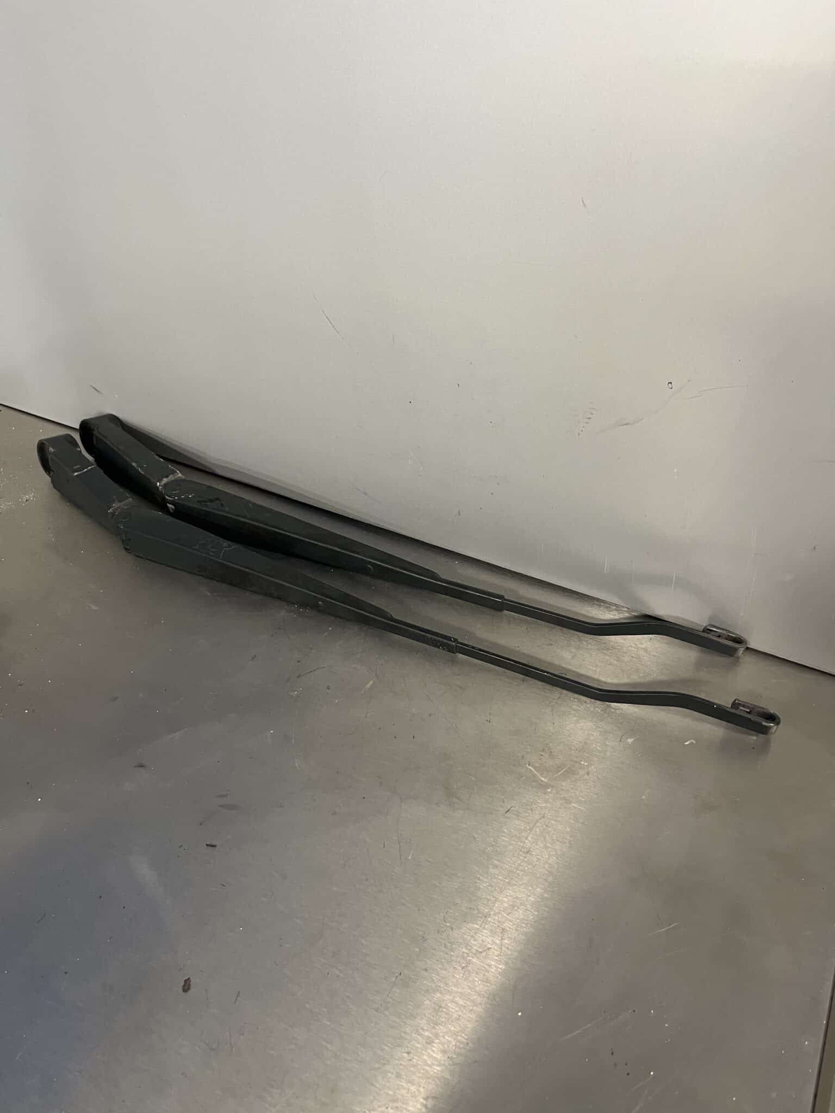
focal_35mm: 26
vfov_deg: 67.3
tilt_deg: -40.7
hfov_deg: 53.1
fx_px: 836
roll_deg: +2.0
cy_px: 556
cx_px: 418
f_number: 1.6
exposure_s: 1/50
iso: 250
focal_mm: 5.1
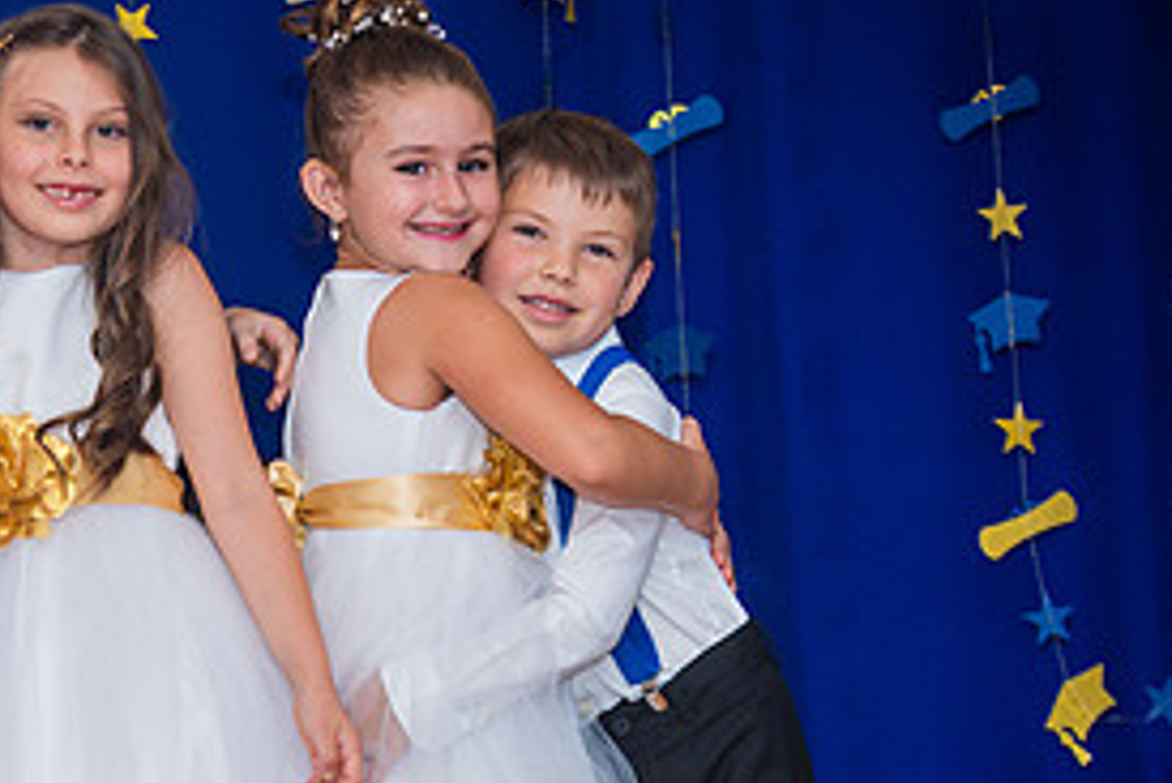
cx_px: -21
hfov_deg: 13.7
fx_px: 4821
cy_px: 605
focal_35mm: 148
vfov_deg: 9.3
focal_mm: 70
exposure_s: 1/200
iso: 320
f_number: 3.5
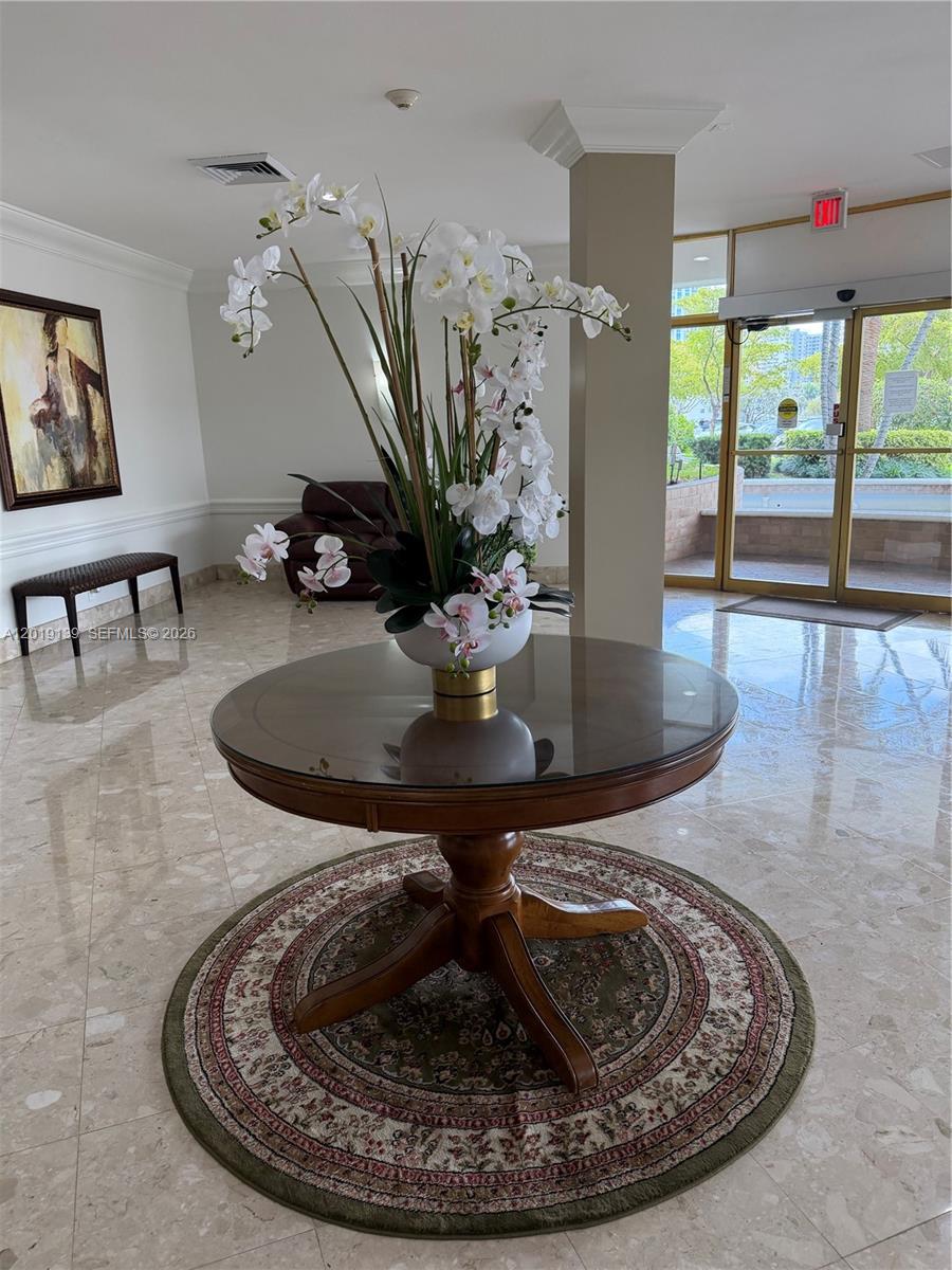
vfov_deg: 71.6
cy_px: 635
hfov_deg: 56.8
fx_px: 880
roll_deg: +1.7
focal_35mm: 24
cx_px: 476
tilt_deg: -13.8
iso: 200
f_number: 1.78
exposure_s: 1/226
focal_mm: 6.76
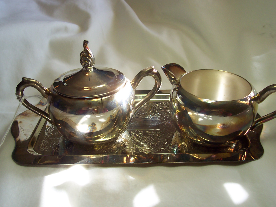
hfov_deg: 50.1
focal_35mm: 37
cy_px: 104
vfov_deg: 38.7
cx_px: 138
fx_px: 295
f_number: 2.8
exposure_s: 1/125
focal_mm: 5.6
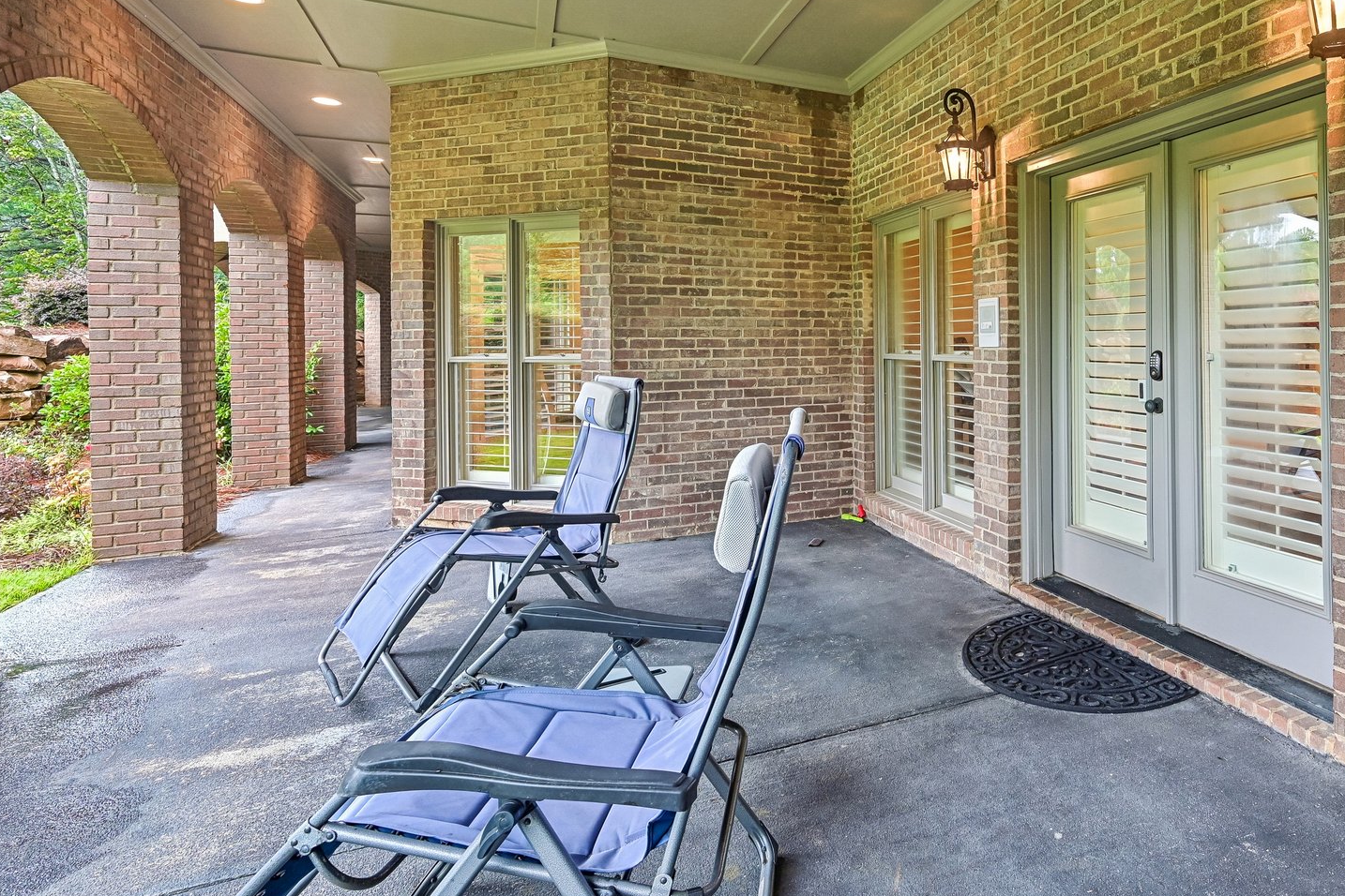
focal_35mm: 20
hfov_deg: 80.0
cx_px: 939
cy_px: 347
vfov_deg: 61.3
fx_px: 747
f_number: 8
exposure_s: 1/8
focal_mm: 14
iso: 400
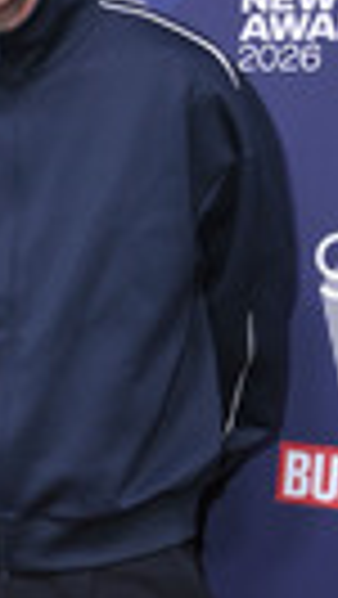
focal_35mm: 101
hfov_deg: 11.4
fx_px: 1606
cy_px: 535
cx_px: -216
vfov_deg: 20.7
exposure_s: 1/250
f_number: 5.6
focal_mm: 32
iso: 1000
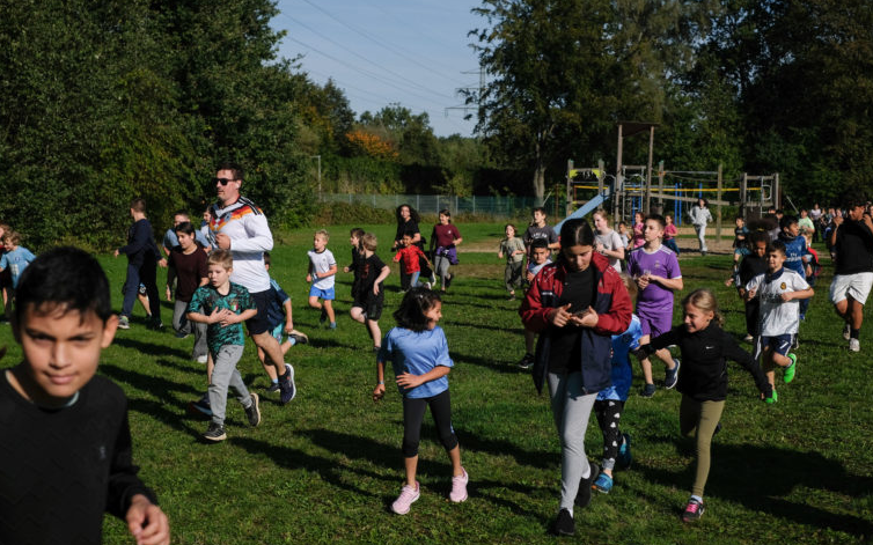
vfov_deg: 23.5
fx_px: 1308
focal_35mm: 55
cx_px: 432
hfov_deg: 36.9
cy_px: 292
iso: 250
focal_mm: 35
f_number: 4
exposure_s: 1/7500
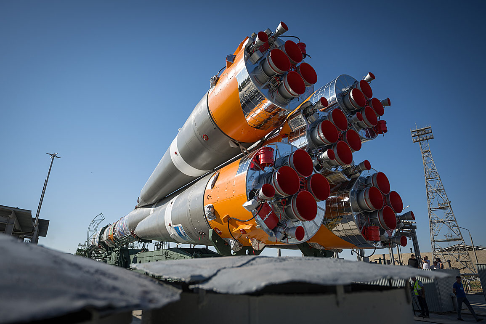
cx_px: 243
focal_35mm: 21
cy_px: 162
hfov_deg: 81.2
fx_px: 283
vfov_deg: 59.5
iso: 64
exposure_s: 1/2500
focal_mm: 21
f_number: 2.8
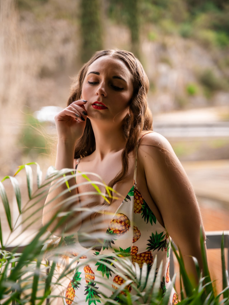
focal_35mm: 77
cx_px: 115
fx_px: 679
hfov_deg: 19.1
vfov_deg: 25.3
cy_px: 163
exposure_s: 1/320
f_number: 2.8
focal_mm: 71
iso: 100
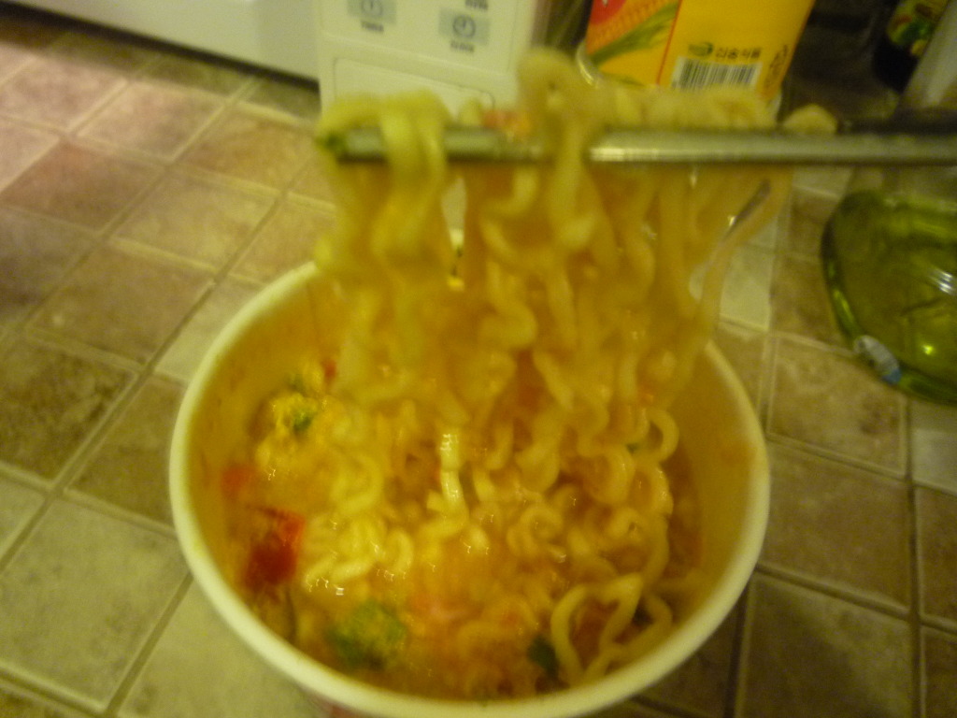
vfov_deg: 46.8
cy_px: 359
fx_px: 829
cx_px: 478
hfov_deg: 60.0
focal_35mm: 30
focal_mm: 5.2
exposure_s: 1/8
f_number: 3.3
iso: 400
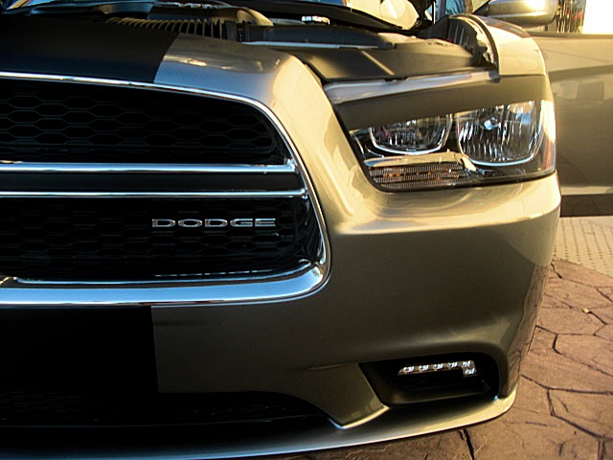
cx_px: 306
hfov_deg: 51.4
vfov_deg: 39.7
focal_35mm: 36
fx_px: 638
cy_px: 230
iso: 50
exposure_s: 1/100
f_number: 2.8
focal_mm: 6.3
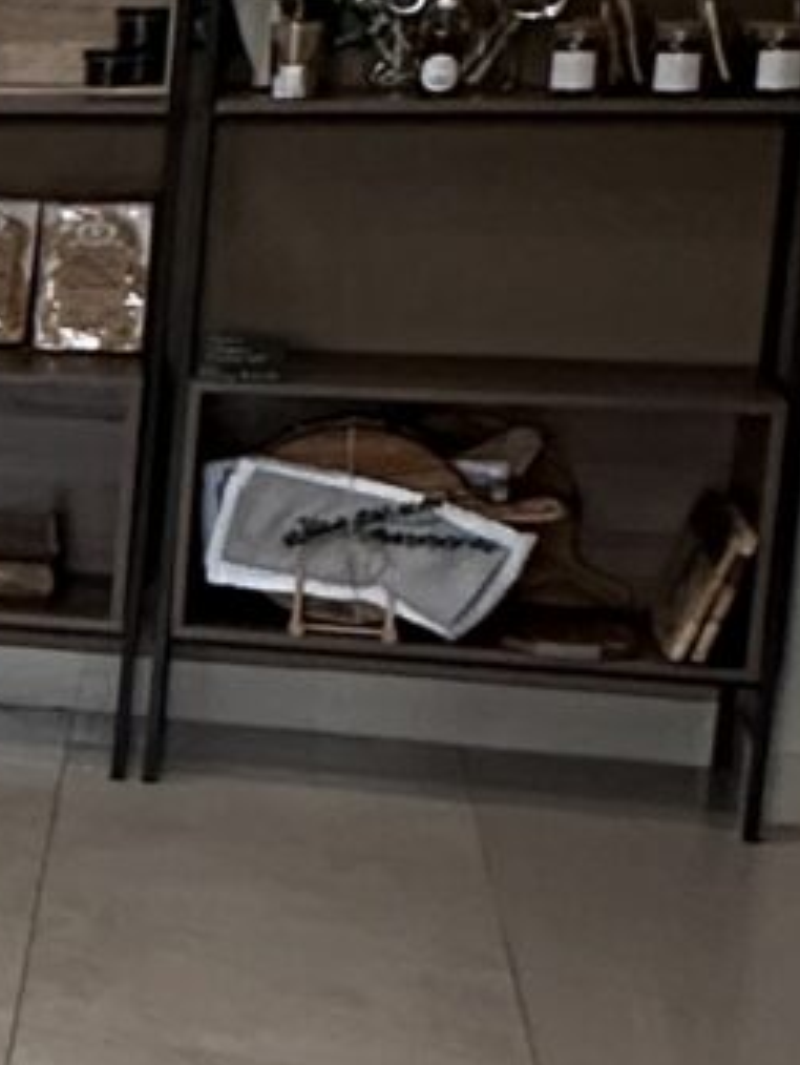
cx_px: -2063
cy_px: 488
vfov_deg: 18.5
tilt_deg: -10.1
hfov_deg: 9.0
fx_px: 3262
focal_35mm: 106
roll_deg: +2.4
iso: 200
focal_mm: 2.22
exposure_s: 1/60
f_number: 2.2
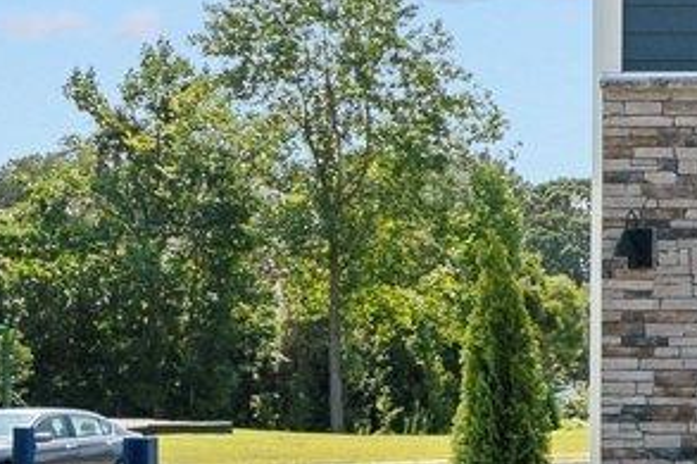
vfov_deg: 10.6
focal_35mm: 126
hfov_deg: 13.2
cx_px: 1549
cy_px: -175
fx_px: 2438
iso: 100
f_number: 8
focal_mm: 18
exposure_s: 1/320
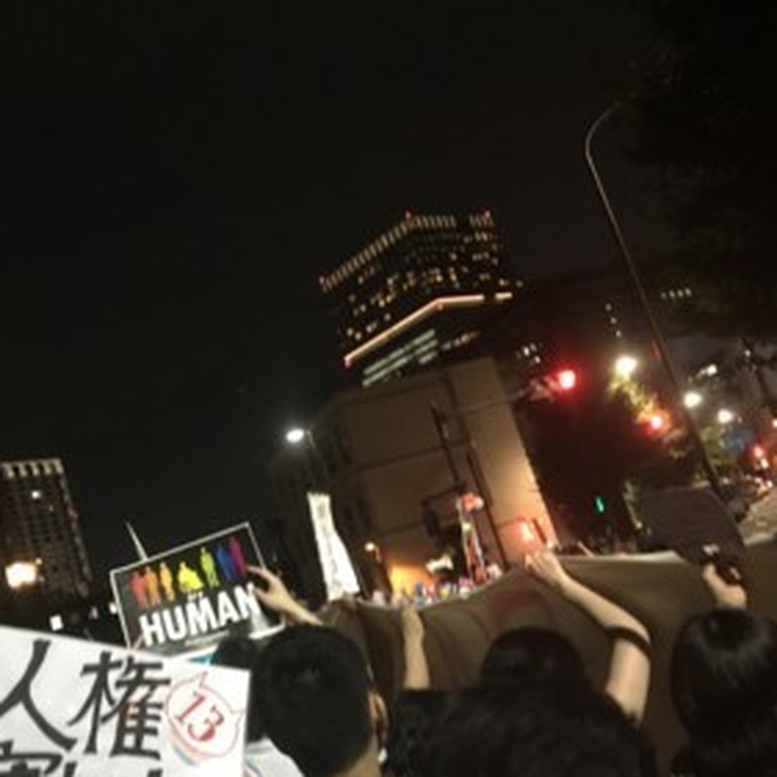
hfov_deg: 40.5
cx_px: 274
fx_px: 1041
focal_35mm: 41
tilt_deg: +10.7
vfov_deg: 40.9
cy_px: 429
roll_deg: +17.4
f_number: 2.2
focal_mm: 4.15
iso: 400
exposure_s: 1/15
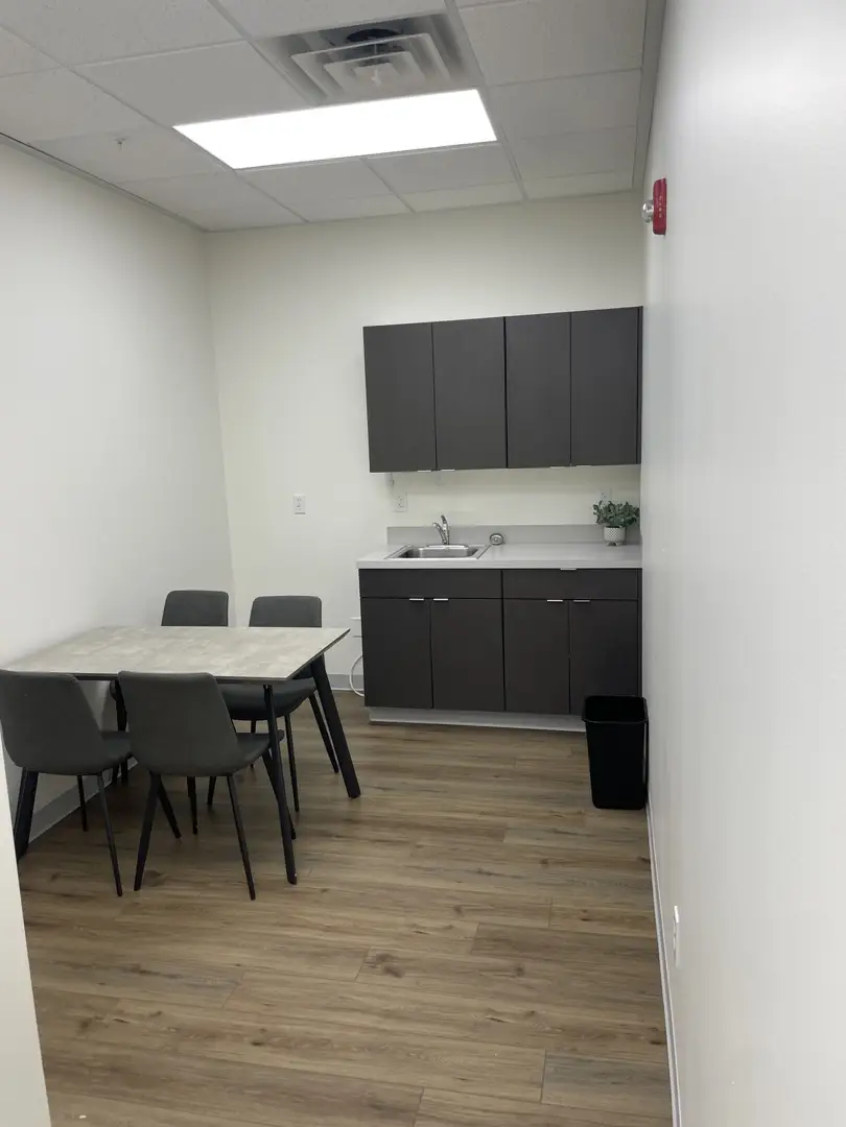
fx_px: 847
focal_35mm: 26
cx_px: 423
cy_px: 564
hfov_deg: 53.1
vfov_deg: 67.3
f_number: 1.6
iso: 50
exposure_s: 1/120
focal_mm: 4.2
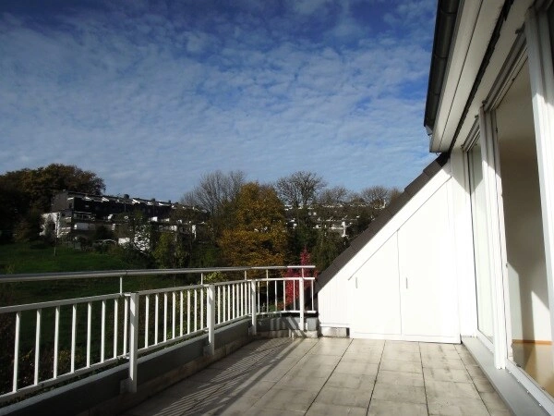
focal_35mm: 24
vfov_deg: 56.8
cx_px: 277
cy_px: 208
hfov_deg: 71.6
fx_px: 384
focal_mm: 4.3
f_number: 6.3
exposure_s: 1/1250
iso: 160
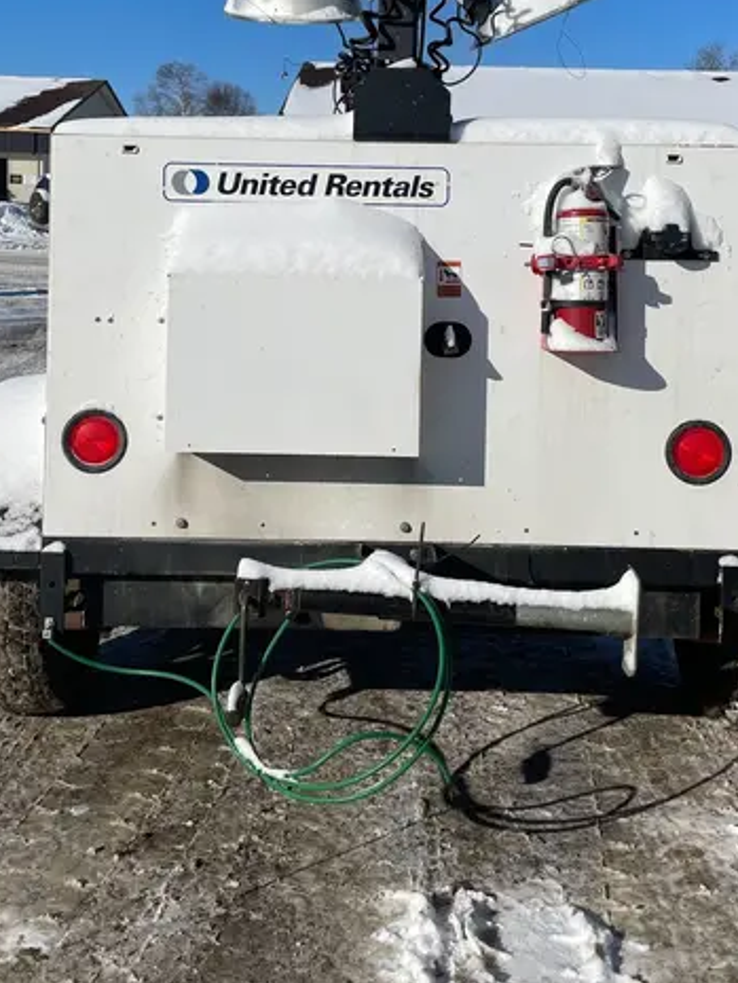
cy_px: 322
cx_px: 383
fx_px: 1165
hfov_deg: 35.1
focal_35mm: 41
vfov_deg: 45.0
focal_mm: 4.2
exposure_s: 1/9804
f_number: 1.6
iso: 32
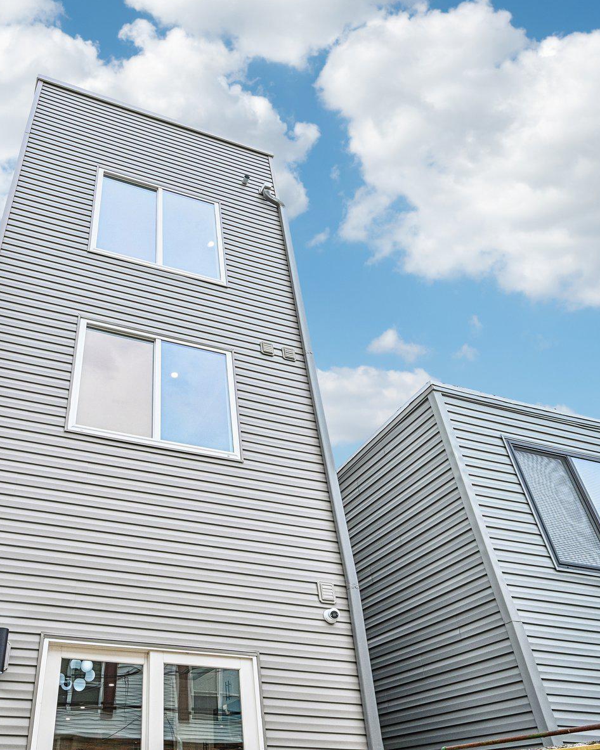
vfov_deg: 66.0
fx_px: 577
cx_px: 157
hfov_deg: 52.7
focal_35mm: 26
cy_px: 389
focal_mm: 16
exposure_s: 1/500
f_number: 8
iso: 800
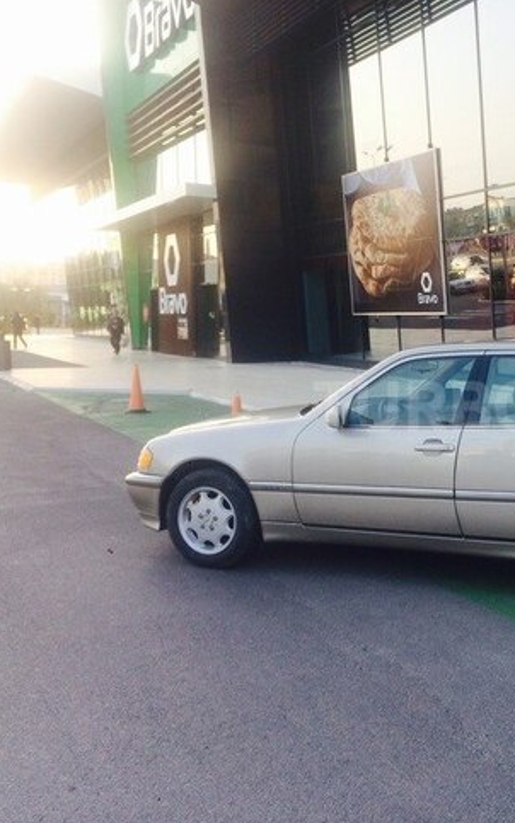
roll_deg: -1.1
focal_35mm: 42
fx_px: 943
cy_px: 406
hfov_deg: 29.0
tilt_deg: -5.1
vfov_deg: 47.2
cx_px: 488
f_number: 2.2
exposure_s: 1/193
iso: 32
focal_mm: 4.15
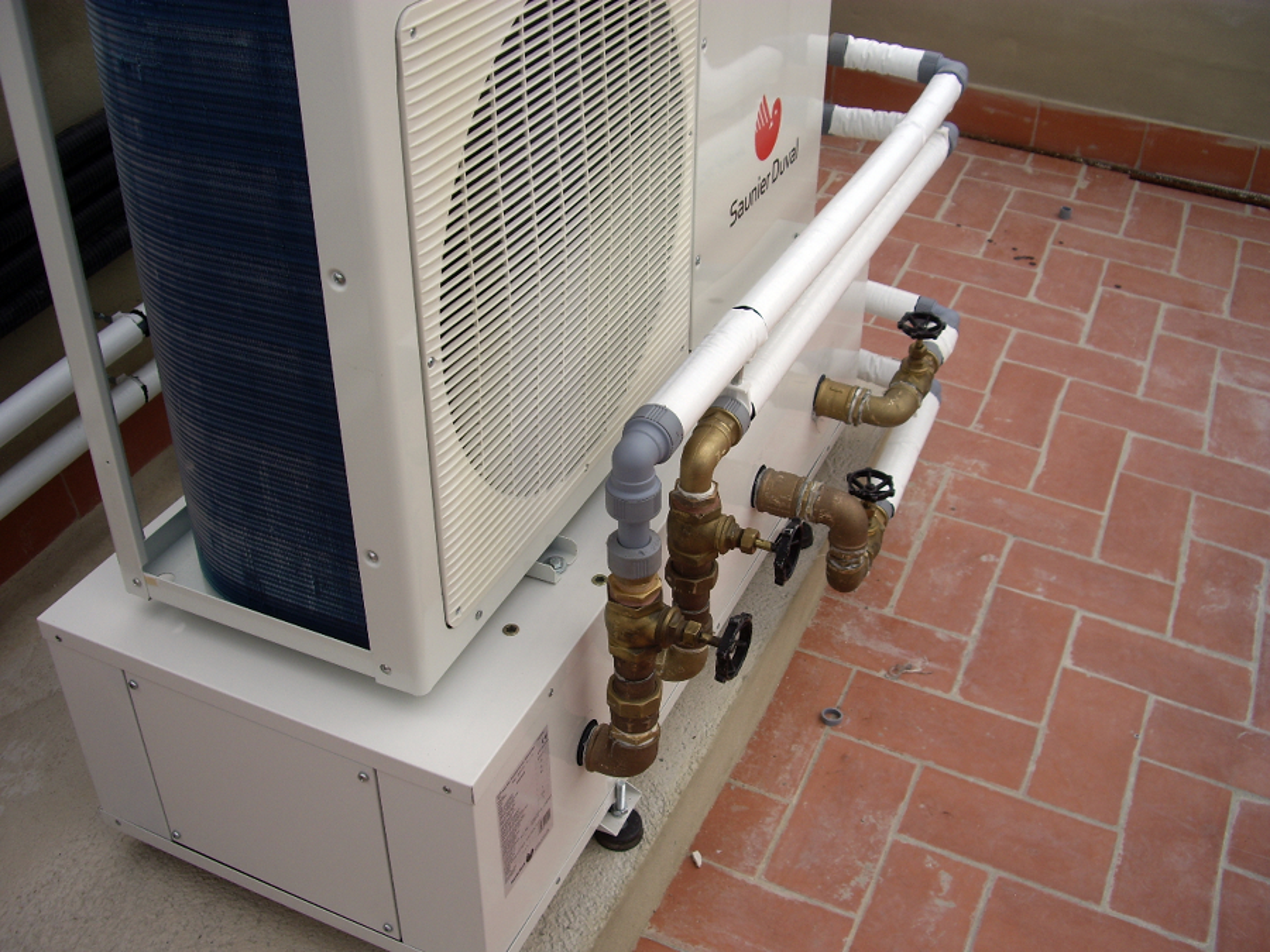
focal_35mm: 38
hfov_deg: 49.0
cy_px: 476
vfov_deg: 37.7
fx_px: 1394
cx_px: 635
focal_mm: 7.9
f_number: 5.6
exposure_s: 1/160
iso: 50
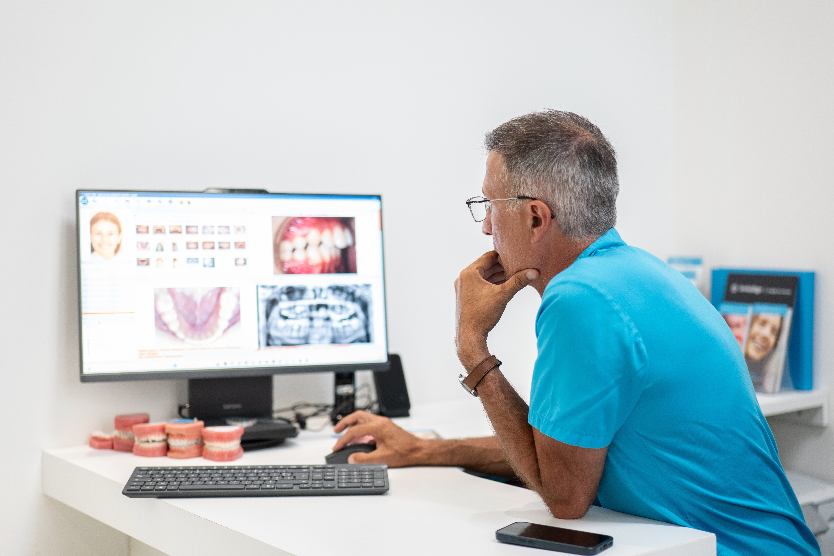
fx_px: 1205
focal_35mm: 52
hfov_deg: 38.2
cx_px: 425
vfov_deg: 26.0
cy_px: 280
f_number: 1.8
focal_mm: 50
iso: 1000
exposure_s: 1/200
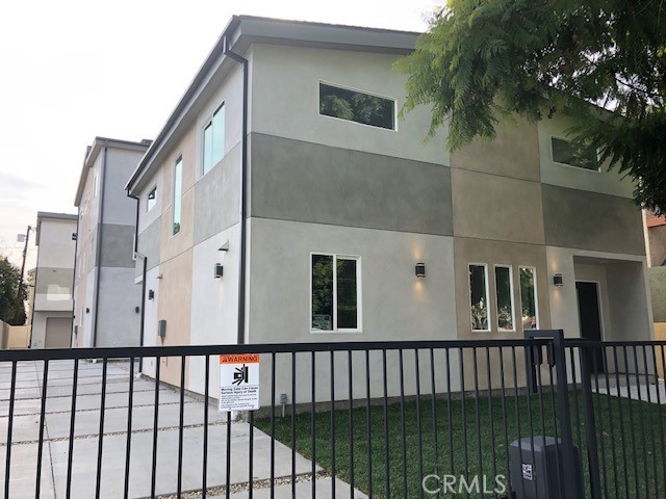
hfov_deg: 63.4
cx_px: 333
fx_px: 539
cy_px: 250
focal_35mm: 28
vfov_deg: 49.7
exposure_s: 1/552
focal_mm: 3.99
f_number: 1.8
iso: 20
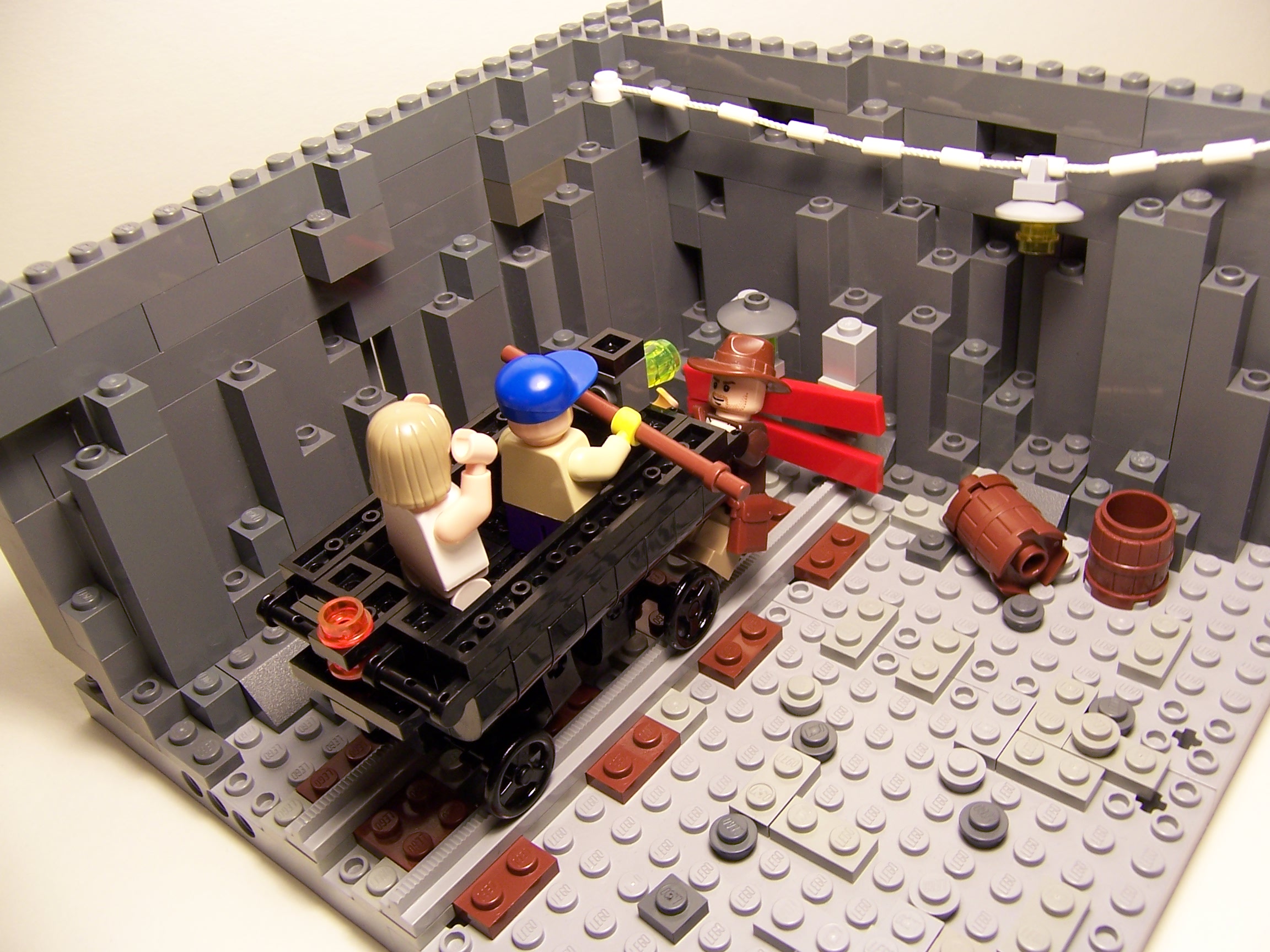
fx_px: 1211
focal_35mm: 33
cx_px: 635
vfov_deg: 42.9
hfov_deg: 55.4
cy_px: 476
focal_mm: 5.5
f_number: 3.4
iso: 80
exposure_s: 1/30
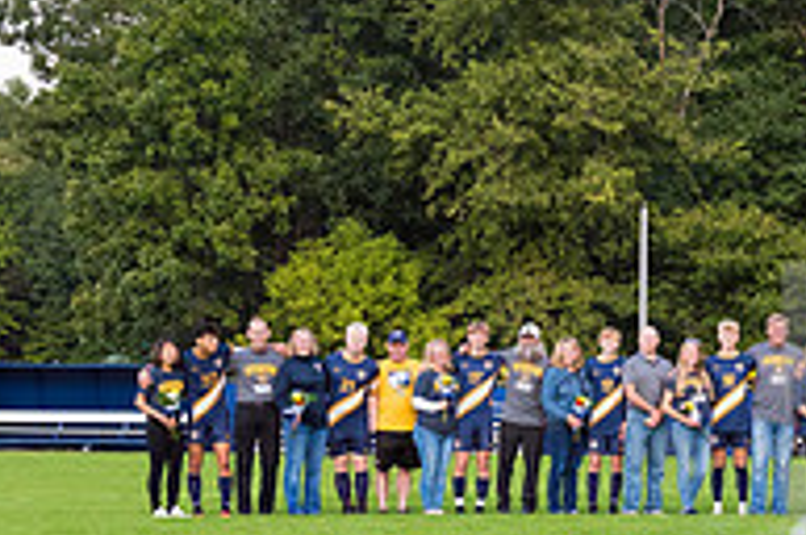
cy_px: 412
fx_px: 2749
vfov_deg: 11.1
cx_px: 910
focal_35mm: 123
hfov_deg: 16.1
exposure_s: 1/640
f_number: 6.3
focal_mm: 40
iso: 2000
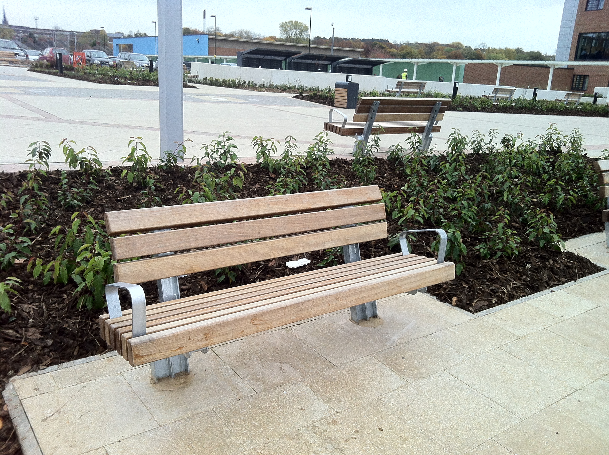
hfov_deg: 52.7
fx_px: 615
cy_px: 228
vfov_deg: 40.6
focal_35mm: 35
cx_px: 304
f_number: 2.8
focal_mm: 3.85
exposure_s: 1/132
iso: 80
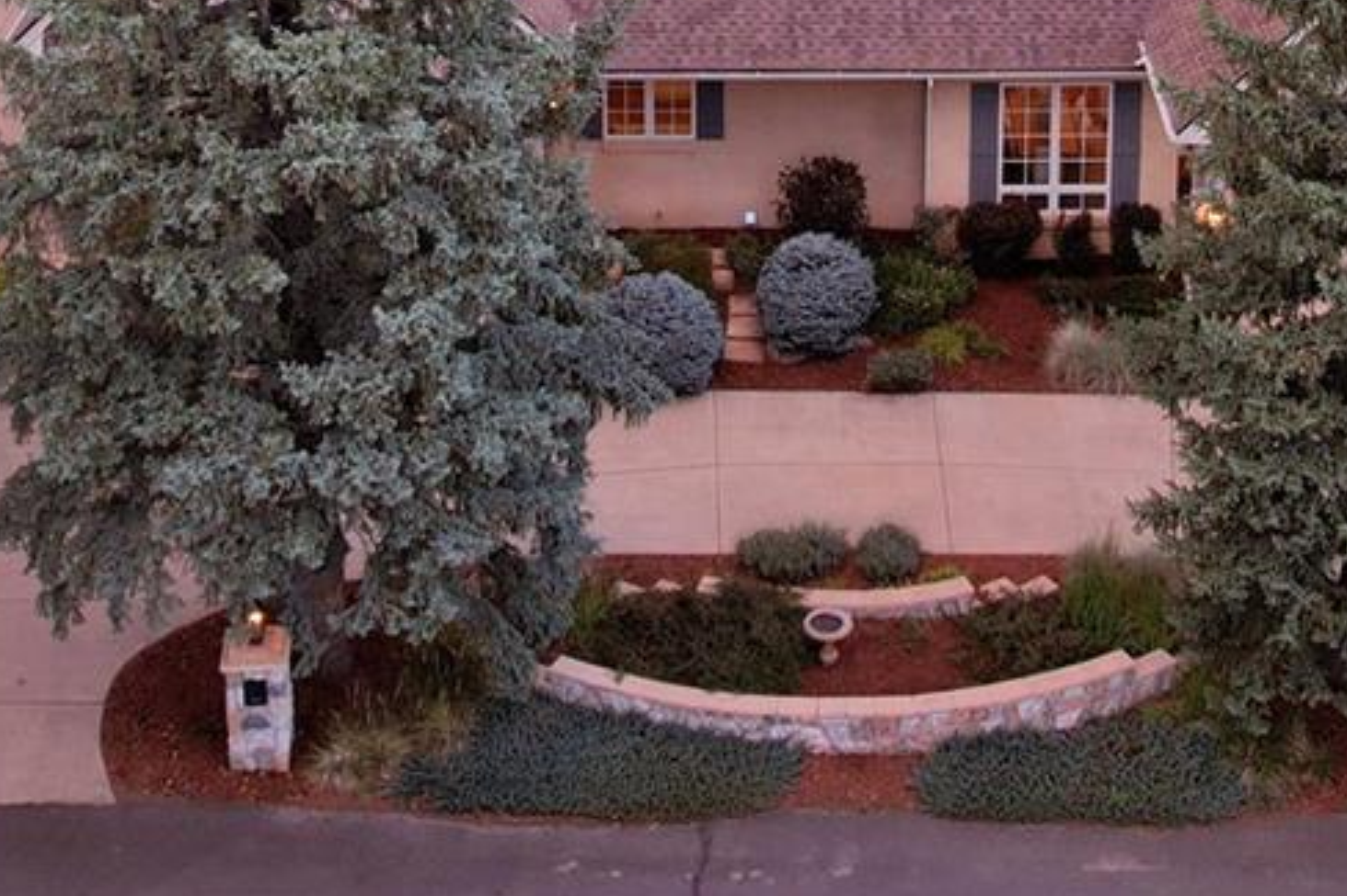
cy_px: -582
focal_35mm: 73
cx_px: 828
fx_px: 2730
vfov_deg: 16.4
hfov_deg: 27.6
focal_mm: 8.38
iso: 100
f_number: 2.8
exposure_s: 1/50
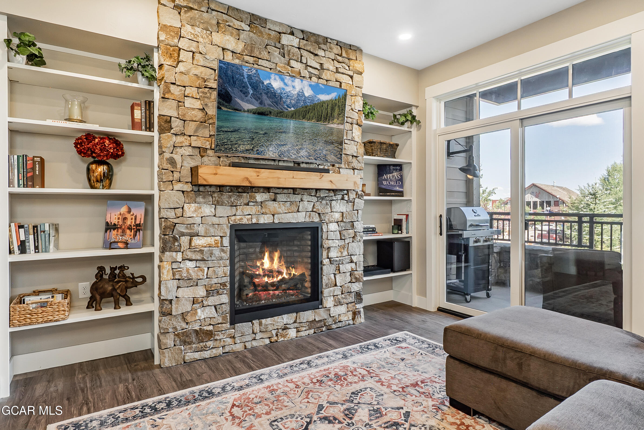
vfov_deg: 67.5
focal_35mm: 18
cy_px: 215
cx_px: 322
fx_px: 322
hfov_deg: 90.0
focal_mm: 12
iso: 100
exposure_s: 1/4
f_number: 10
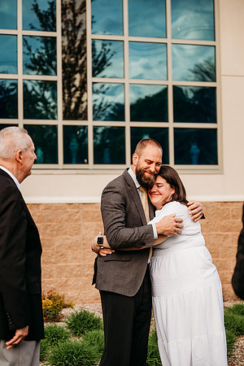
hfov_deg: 19.5
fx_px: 712
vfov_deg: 28.8
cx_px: 122
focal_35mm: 70
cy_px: 183
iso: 200
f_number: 2.8
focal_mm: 70
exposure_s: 1/1600
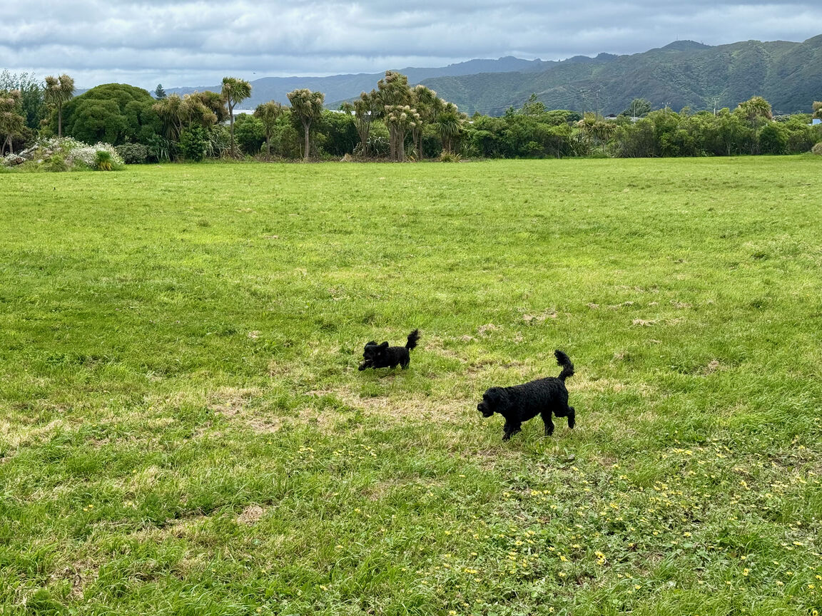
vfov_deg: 30.3
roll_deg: -0.7
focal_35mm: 48
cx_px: 411
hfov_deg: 39.7
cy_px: 308
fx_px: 1140
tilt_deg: -7.9
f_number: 1.78
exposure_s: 1/2110
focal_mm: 6.76
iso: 64
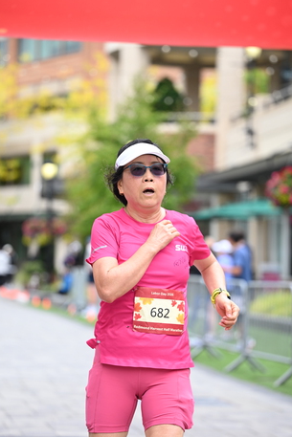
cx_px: 154
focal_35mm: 124
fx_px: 1507
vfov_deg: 16.5
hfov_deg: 11.1
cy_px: 251
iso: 640
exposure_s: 1/1600
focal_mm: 103
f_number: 2.8
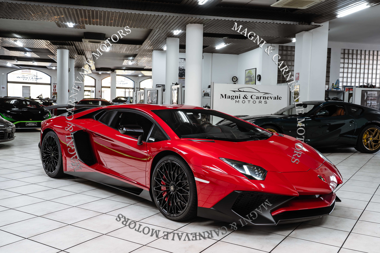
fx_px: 359
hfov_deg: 55.8
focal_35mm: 34
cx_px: 190
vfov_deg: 38.9
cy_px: 126
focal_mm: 34
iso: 200
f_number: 11
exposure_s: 1
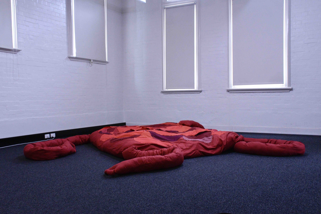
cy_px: 107
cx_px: 160
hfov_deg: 53.1
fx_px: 321
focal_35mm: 36
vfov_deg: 36.9
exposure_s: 1/10
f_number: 4
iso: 2200
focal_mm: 24
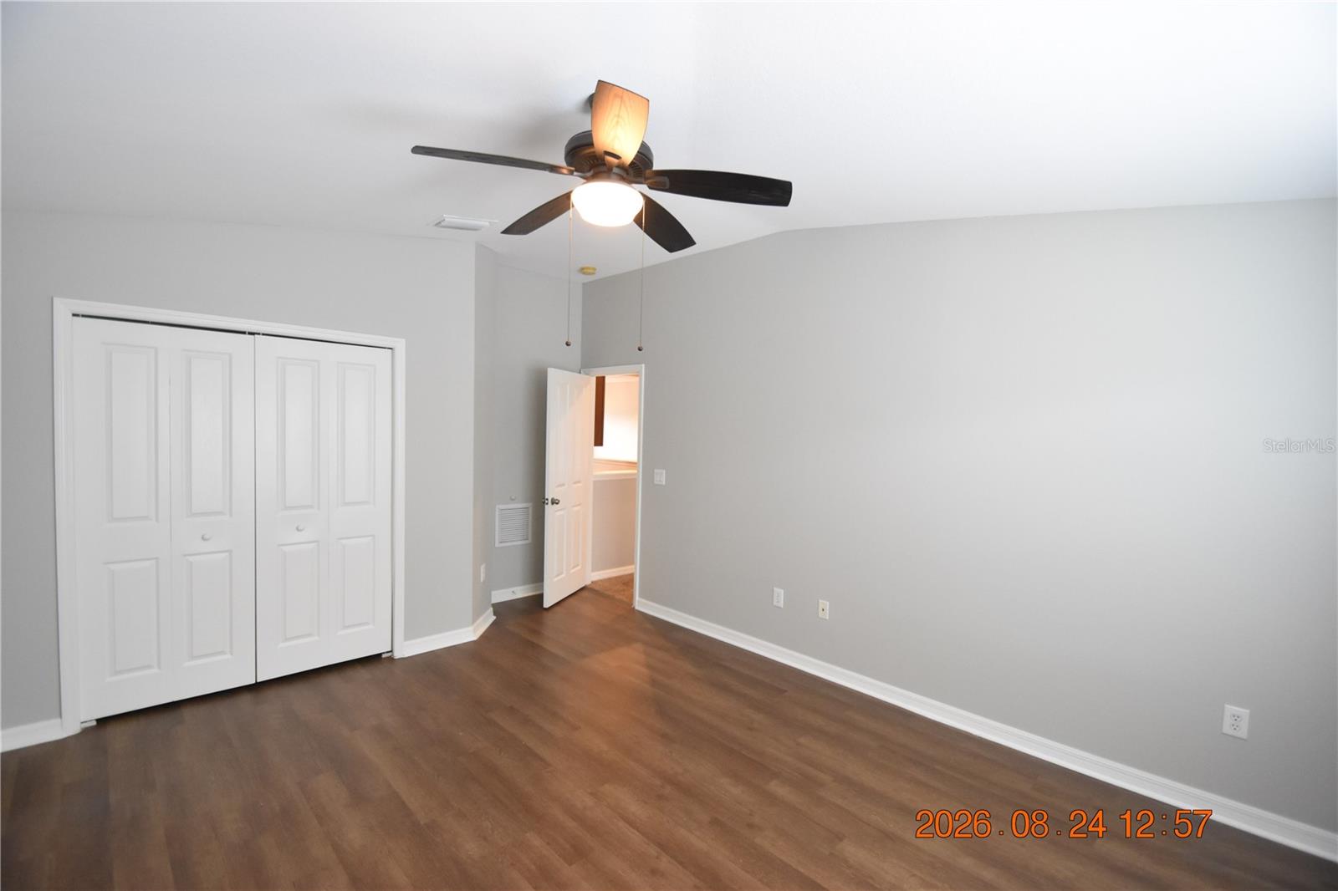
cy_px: 446
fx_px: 557
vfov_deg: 77.3
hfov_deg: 100.4
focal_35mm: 15
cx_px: 669
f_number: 3.5
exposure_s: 1/60
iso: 2000
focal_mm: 10
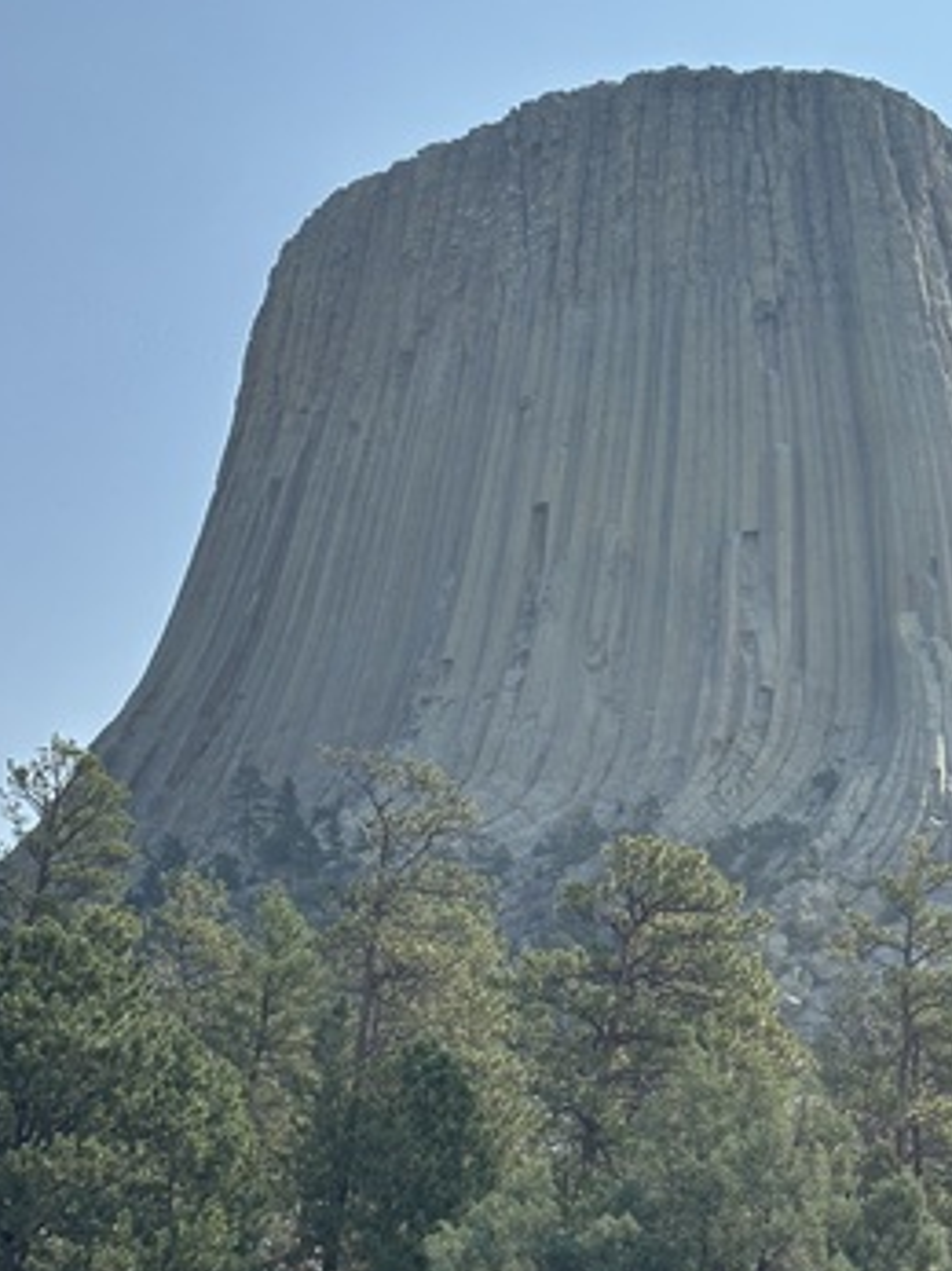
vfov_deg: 27.0
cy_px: 692
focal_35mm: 72
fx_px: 2642
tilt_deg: +21.0
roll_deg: -0.9
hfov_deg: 20.4
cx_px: 531
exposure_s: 1/4184
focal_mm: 6.86
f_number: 1.78
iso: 64
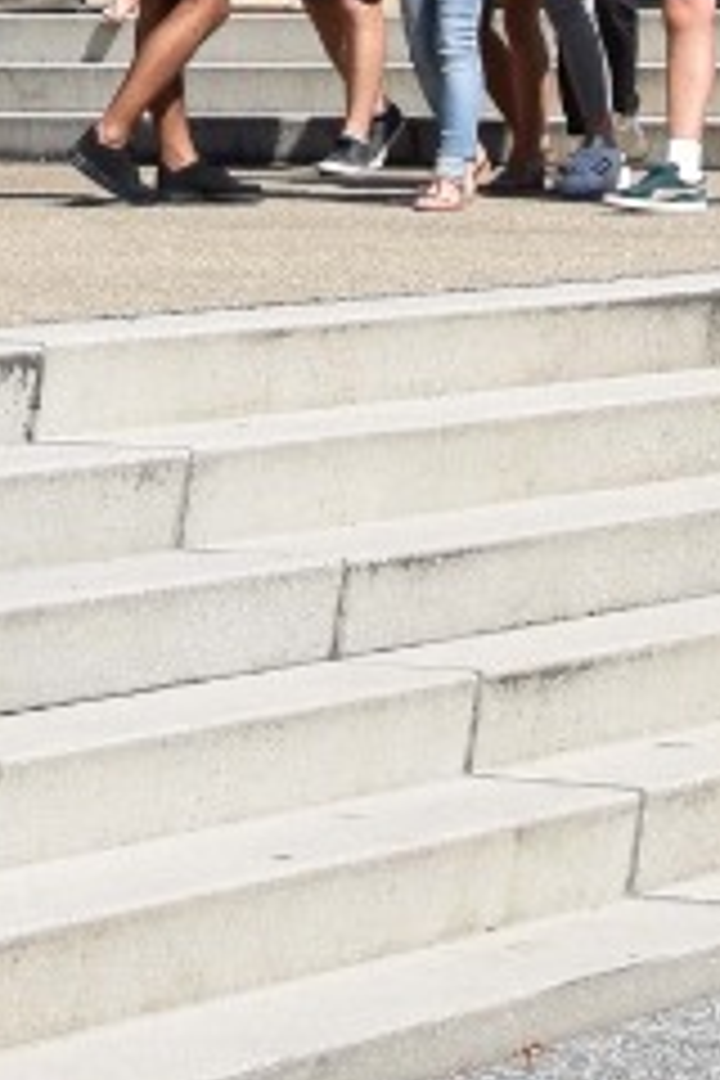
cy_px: -1310
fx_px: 6371
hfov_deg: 6.5
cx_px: 364
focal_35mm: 212
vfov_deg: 8.9
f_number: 8
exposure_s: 1/250
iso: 100
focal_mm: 21
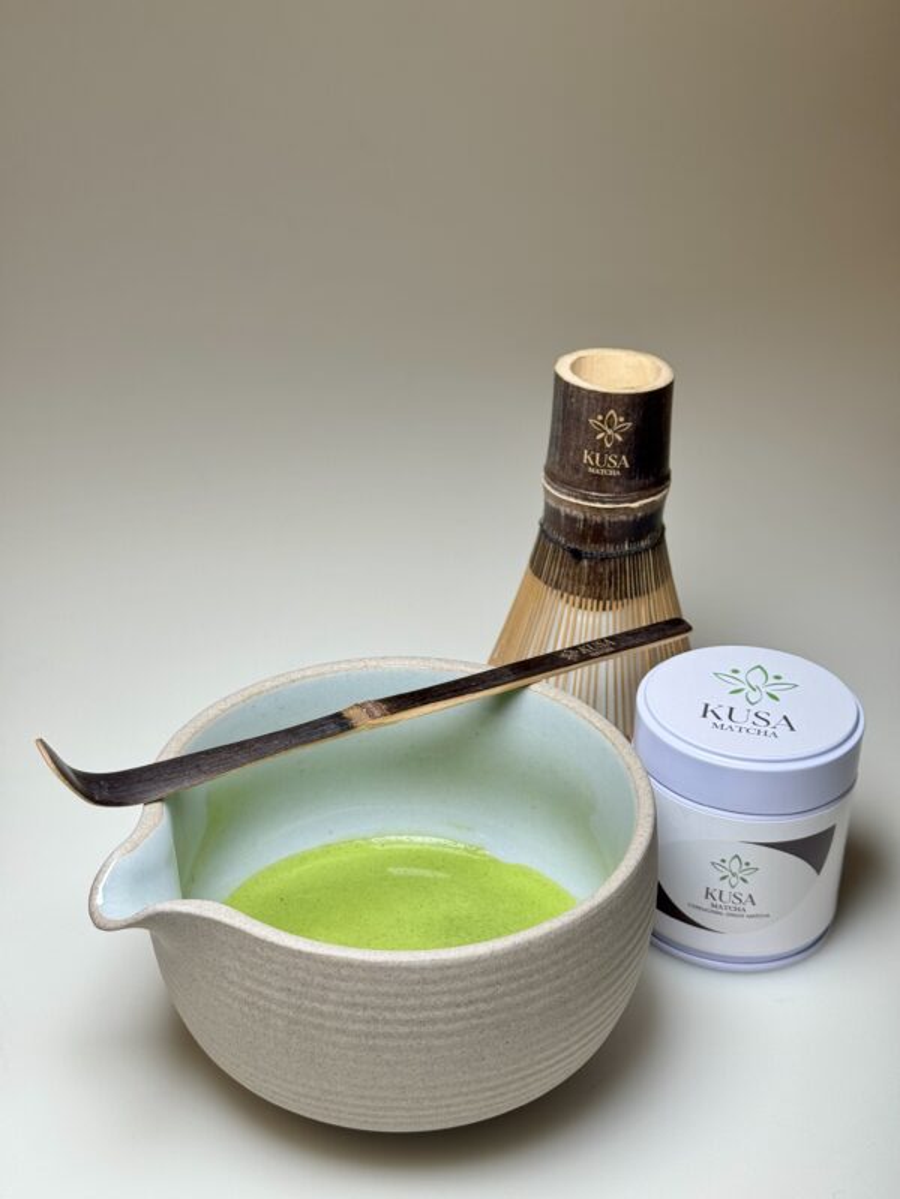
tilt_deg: -28.2
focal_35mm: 48
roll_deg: -1.9
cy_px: 600
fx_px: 1664
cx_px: 450
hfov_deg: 30.3
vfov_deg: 39.7
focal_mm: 6.76
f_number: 1.78
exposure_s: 1/484
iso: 64
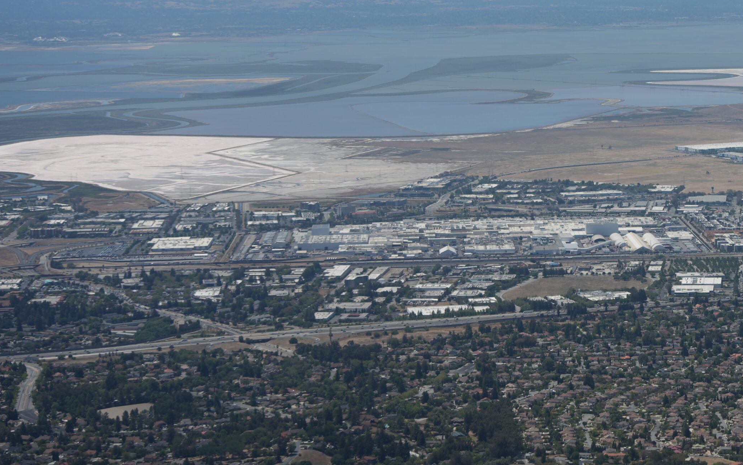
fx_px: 2146
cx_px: 673
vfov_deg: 12.3
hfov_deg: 19.3
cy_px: 86
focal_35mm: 106
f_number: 6.3
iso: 100
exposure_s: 1/800
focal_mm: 50
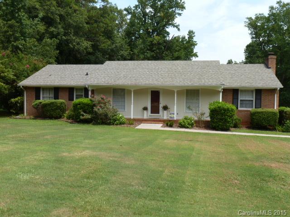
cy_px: 108
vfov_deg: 39.7
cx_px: 145
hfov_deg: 51.4
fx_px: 302
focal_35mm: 36
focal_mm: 6.4
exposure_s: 1/320
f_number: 4
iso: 100
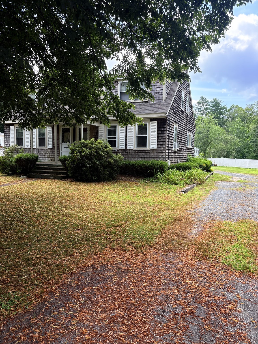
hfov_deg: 53.1
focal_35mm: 26
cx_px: 129
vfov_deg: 67.3
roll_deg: -1.3
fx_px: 258
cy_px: 172
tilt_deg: -3.9
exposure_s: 1/475
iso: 64
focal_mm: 5.96
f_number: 1.6
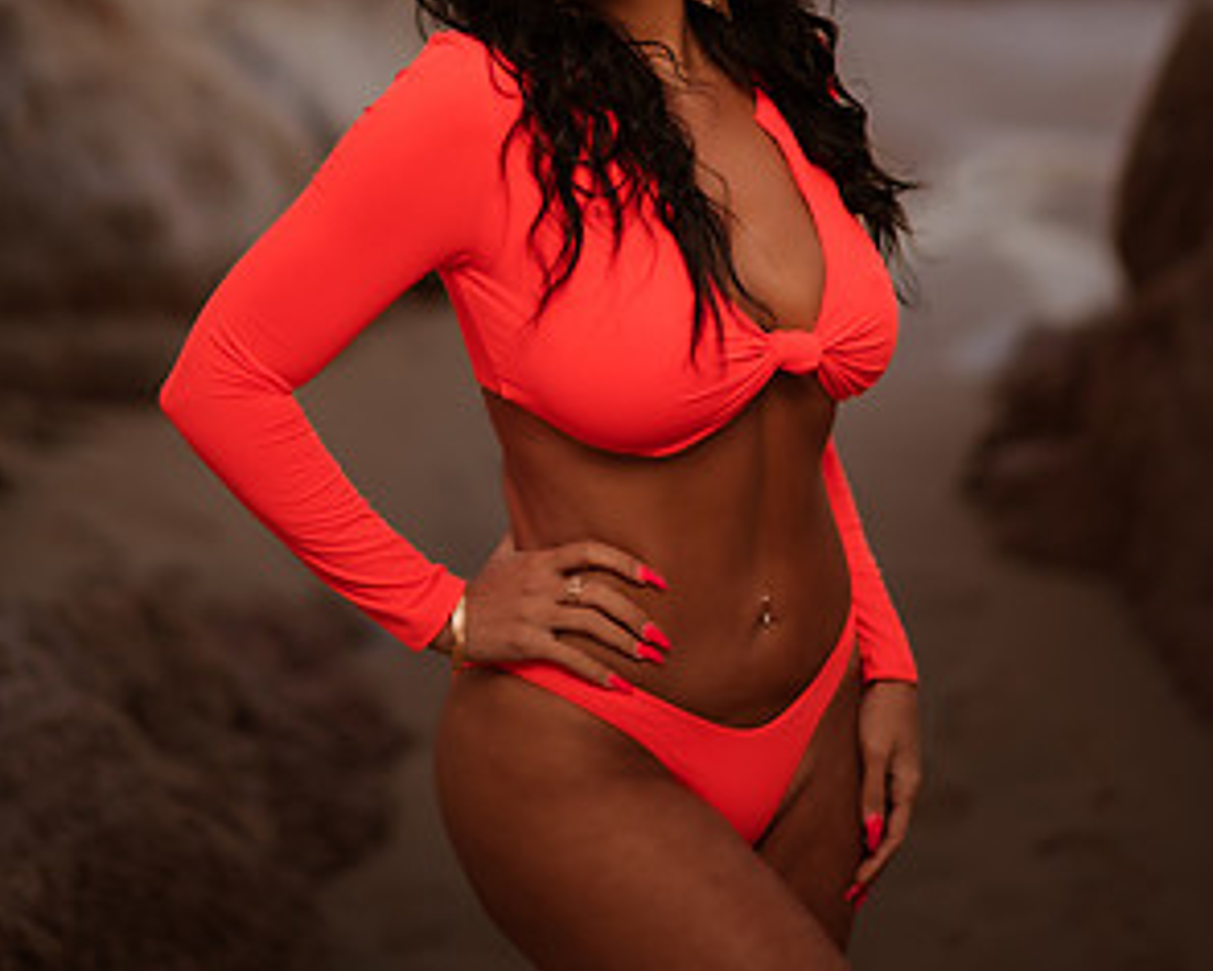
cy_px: 119
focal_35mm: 83
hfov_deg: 23.0
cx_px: 611
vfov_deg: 18.2
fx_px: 2980
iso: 50
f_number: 1.4
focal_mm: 58
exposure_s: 1/200
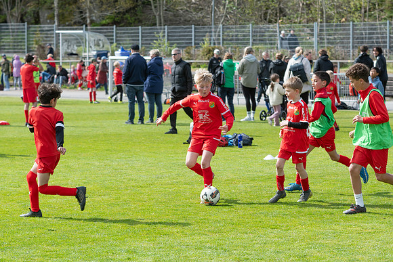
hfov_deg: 14.4
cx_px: 196
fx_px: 1556
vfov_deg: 9.6
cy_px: 131
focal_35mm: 142
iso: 100
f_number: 5.6
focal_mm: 95
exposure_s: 1/500
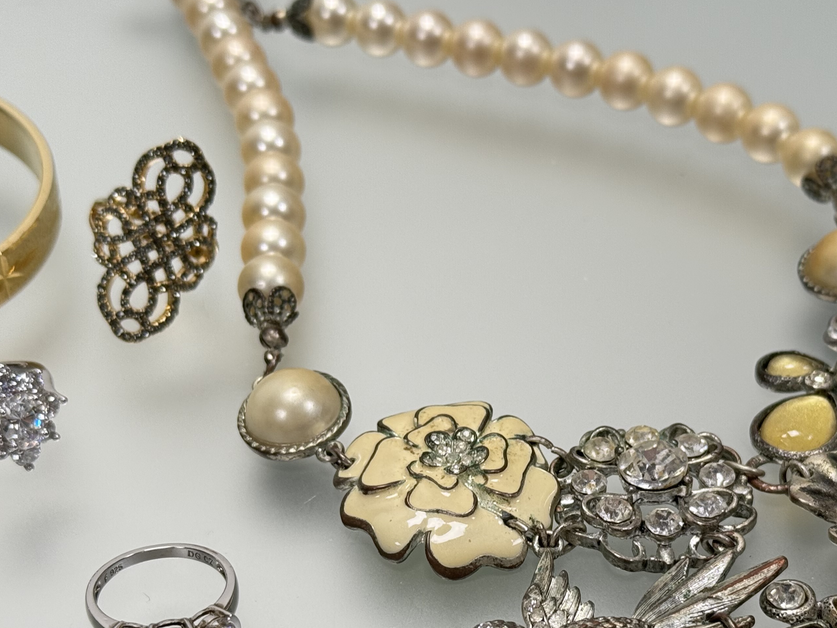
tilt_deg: -42.6
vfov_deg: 19.2
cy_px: 472
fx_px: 1838
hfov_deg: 25.6
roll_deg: -1.0
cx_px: 477
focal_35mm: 76
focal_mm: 6.76
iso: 80
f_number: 1.78
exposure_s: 1/100
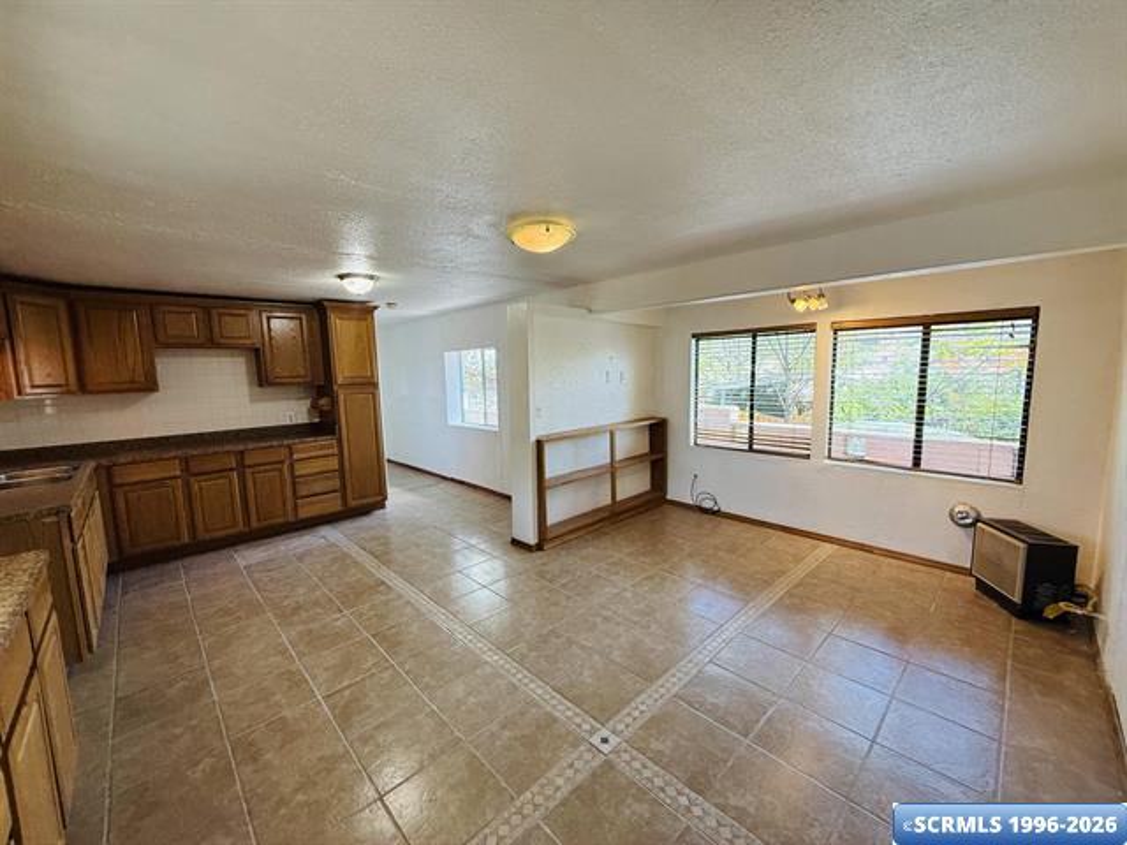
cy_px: 422
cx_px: 564
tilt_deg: -6.2
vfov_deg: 85.7
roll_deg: +0.7
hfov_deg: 102.1
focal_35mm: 14
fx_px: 456
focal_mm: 2.22
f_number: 2.2
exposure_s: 1/120
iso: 160
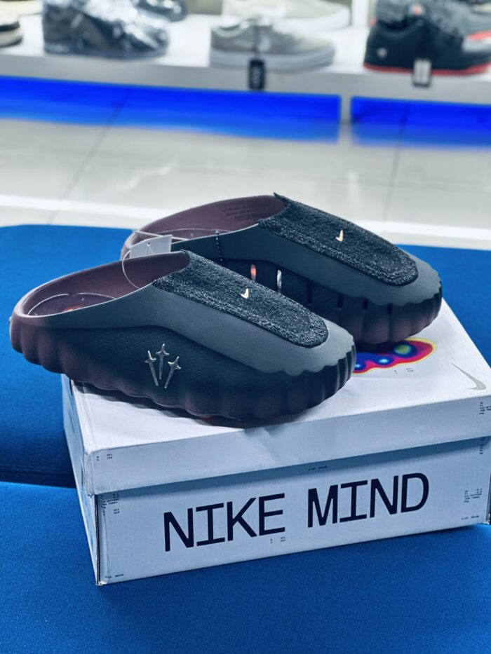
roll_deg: -0.6
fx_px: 1456
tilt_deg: -29.4
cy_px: 327
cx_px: 246
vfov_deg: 25.3
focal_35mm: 77
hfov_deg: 19.1
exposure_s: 1/50
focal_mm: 9
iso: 125
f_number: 2.8
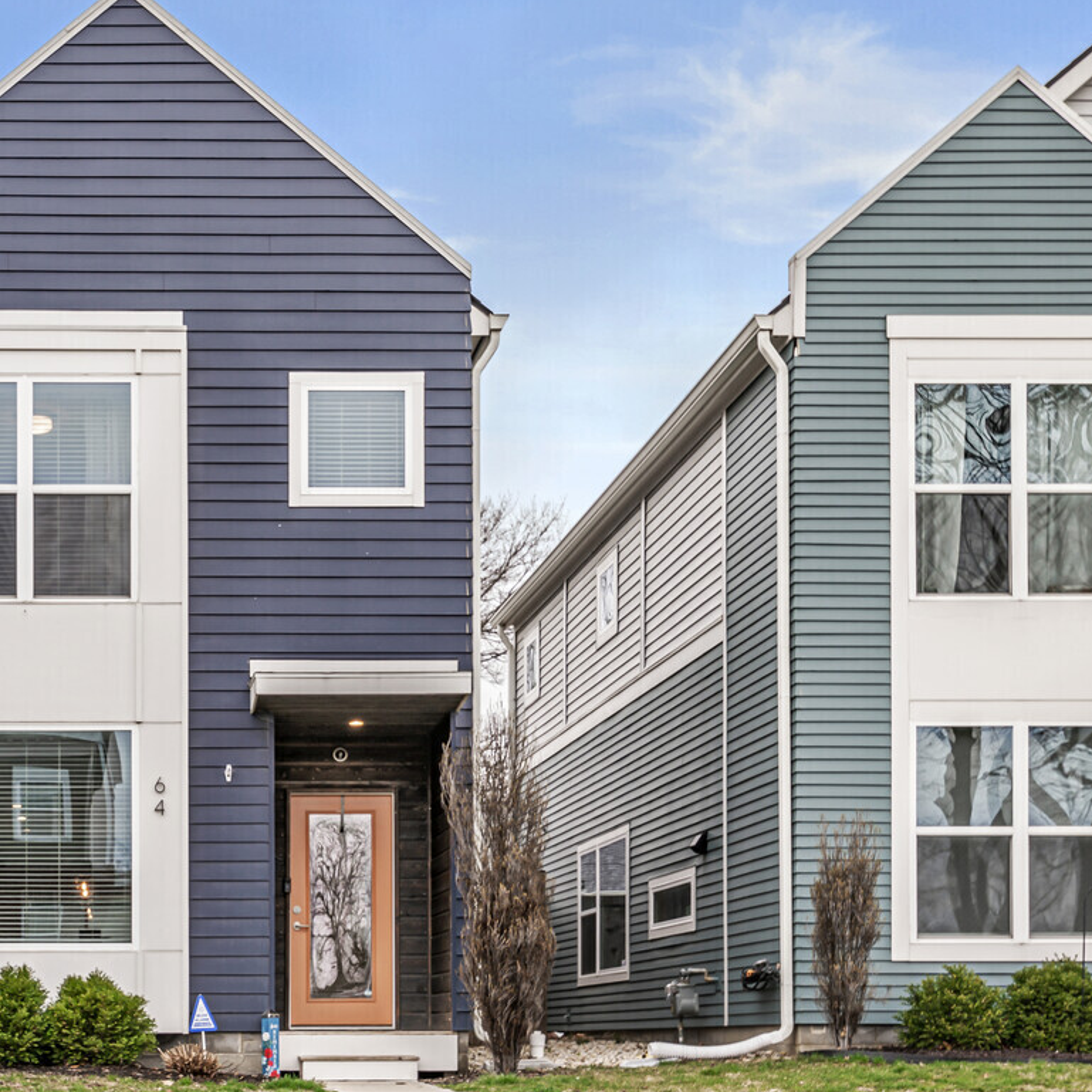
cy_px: 615
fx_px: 1892
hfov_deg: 30.9
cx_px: 136
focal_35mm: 53
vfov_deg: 32.2
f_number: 8
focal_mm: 30
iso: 200
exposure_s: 1/30
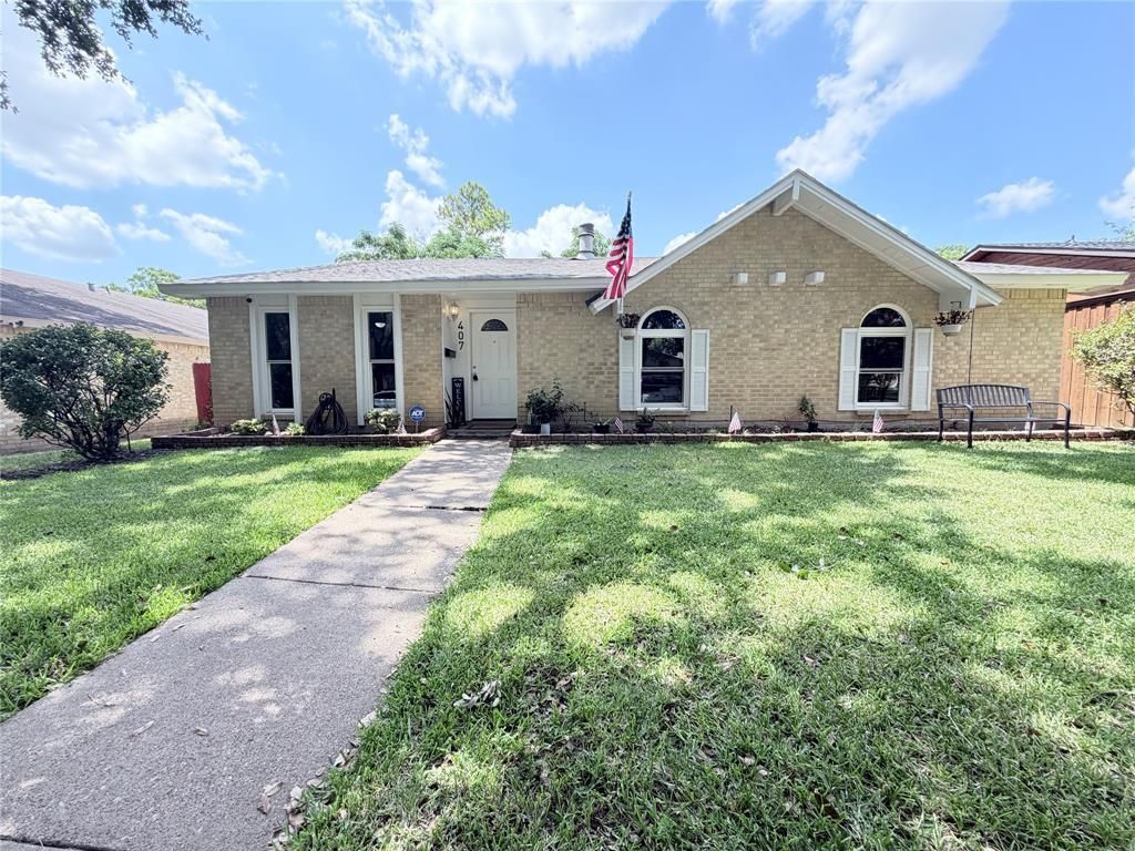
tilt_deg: -6.2
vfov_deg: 85.7
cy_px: 426
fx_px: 459
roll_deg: +0.9
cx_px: 568
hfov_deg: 102.1
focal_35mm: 14
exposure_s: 1/219
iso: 64
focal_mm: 2.22
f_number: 2.2
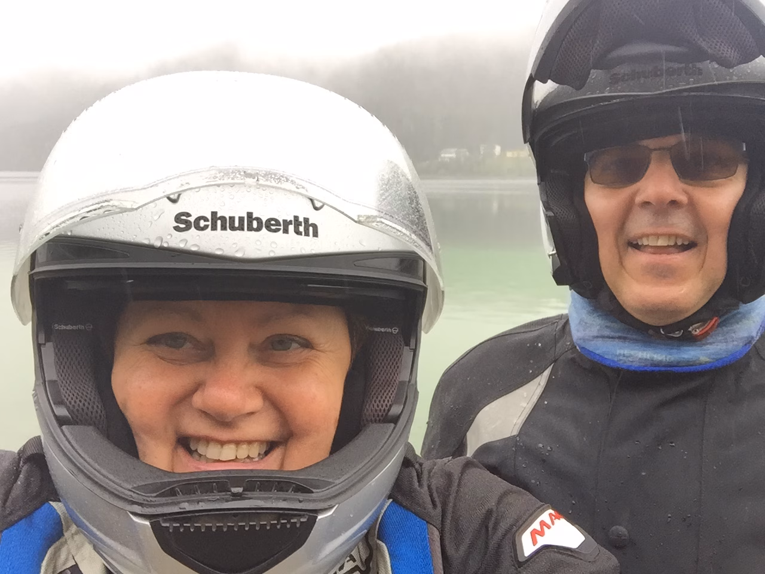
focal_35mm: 31
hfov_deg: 58.4
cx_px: 382
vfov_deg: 45.4
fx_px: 685
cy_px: 287
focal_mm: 2.65
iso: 50
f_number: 2.2
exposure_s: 1/100
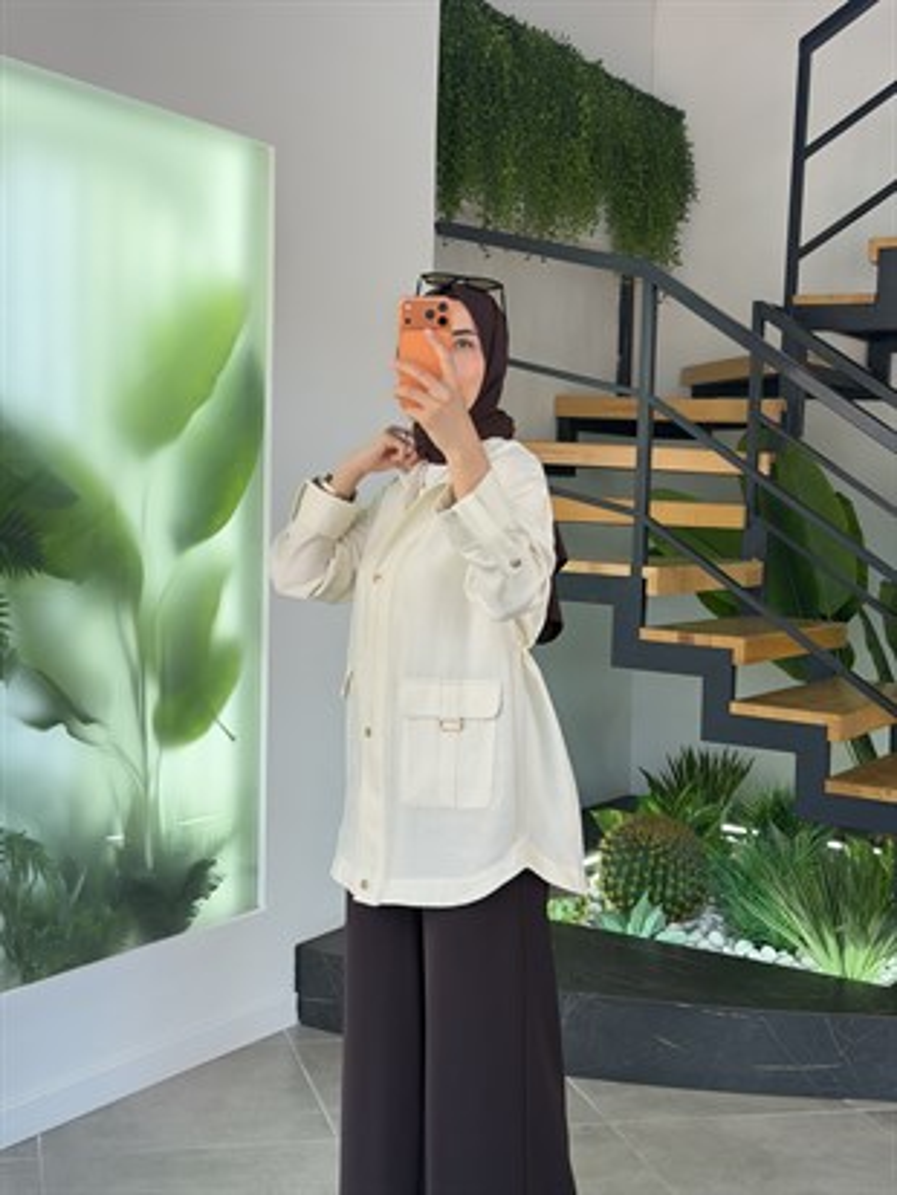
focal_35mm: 48
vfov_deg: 39.6
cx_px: 448
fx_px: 1658
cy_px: 598
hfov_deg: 30.3
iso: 64
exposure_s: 1/170
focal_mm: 6.76
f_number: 1.78
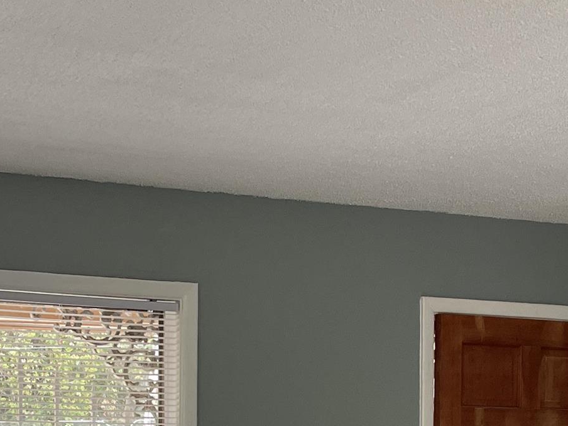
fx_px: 1395
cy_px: 521
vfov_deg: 16.6
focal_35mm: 85
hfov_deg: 23.0
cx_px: 274
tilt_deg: -1.7
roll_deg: -0.9
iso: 125
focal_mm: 5.1
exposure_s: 1/120
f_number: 1.6
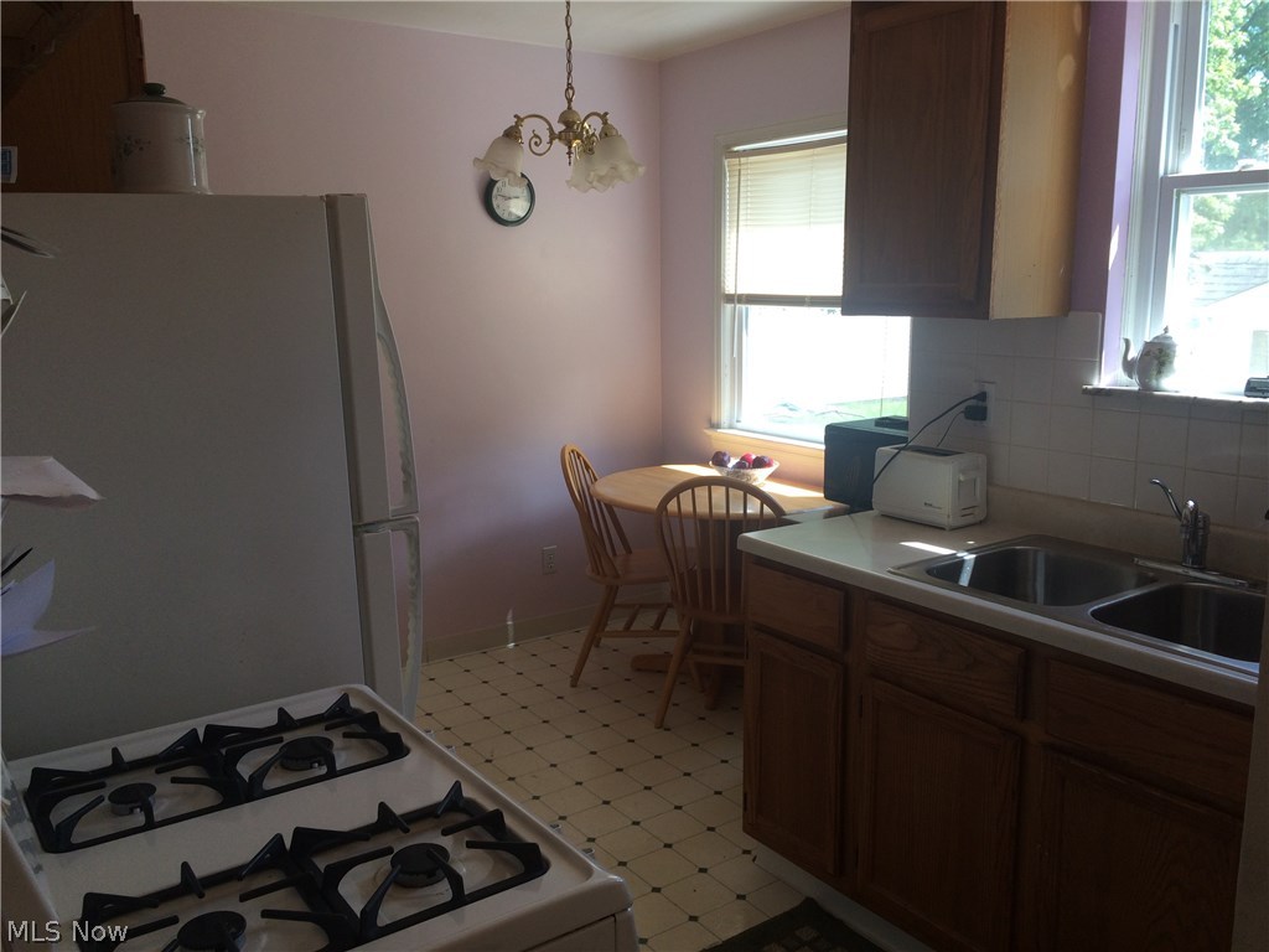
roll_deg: +0.8
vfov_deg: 48.2
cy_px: 476
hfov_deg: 61.7
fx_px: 1063
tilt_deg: -11.3
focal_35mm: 29
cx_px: 634
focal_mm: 4.15
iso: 32
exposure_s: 1/120
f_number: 2.2
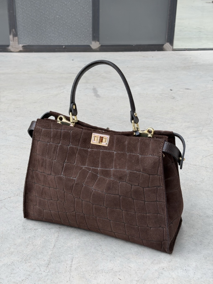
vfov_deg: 39.7
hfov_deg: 30.3
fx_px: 394
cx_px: 106
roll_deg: -0.6
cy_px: 142
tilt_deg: -23.9
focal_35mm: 48
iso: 100
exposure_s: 1/91
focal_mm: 6.76
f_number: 1.78
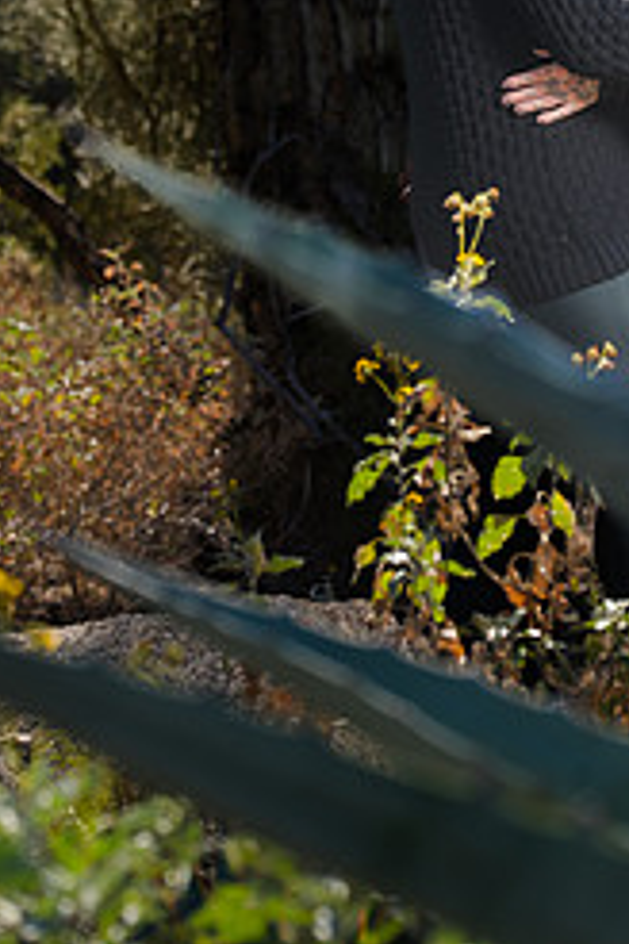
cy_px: 84
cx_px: 529
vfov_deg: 7.9
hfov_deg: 5.3
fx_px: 6814
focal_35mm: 260
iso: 100
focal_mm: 142
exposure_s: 1/250
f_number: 7.1
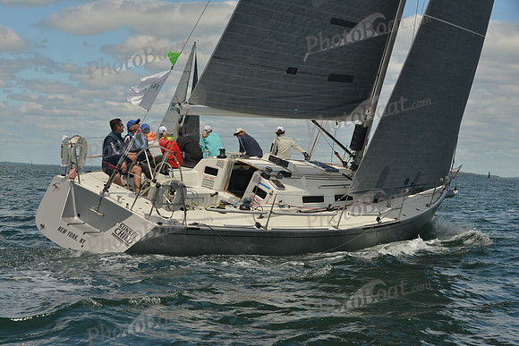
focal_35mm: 70
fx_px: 1009
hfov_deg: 28.8
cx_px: 260
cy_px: 173
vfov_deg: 19.5
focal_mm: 70
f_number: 8
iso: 400
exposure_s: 1/800
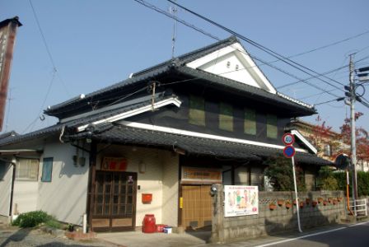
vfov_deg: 36.4
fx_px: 375
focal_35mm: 37
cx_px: 184
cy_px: 124
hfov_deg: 52.4
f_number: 8
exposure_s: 1/250
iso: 100
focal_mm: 24.38
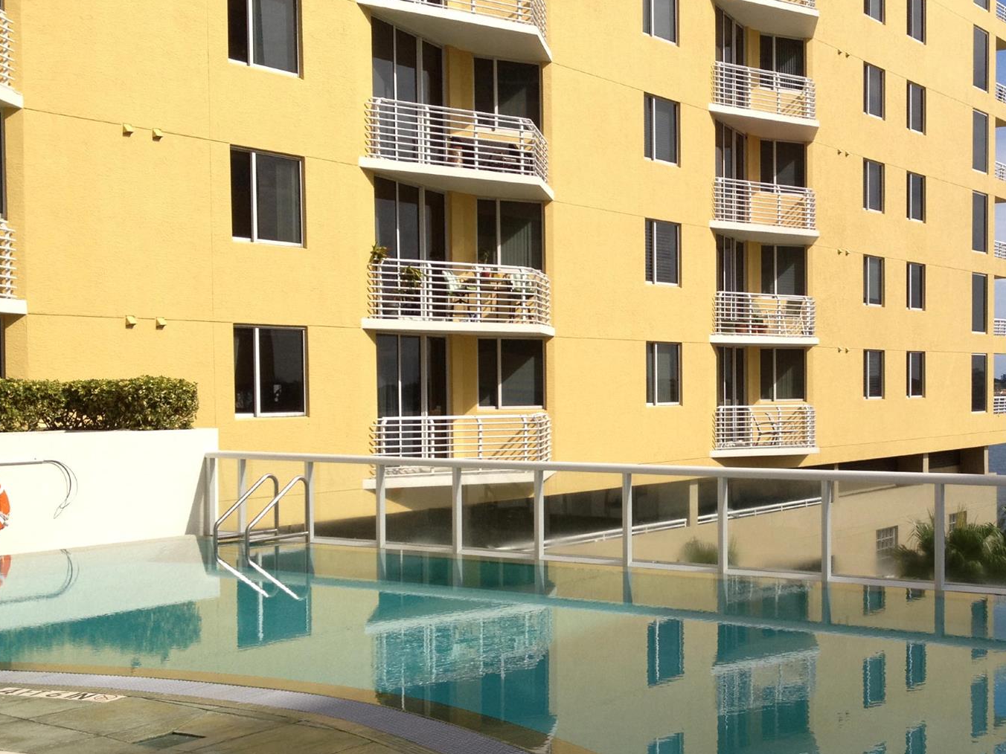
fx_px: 1540
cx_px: 715
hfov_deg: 35.6
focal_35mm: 53
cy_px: 423
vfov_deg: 27.5
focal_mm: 4.28
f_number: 2.4
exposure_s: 1/2045
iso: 50
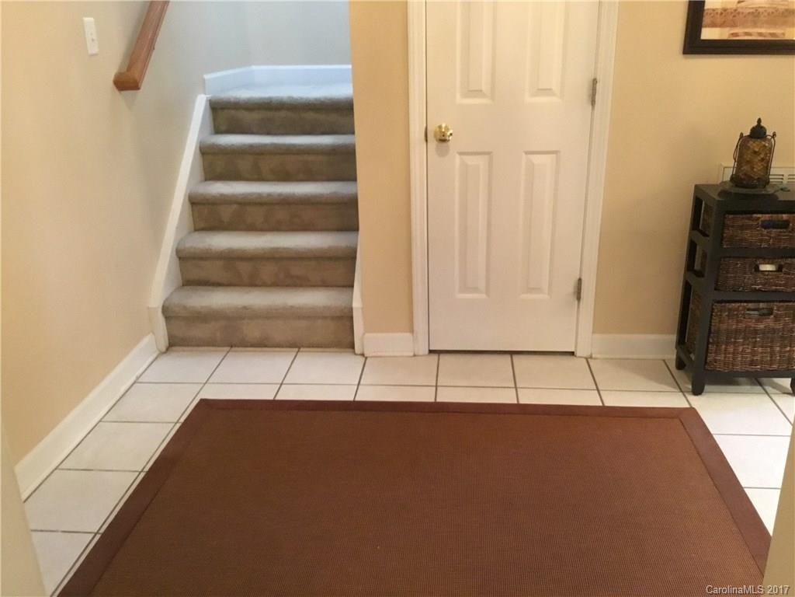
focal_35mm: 31
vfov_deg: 45.4
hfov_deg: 58.4
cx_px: 398
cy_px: 298
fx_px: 712
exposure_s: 1/15
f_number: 2.4
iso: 320
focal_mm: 3.3
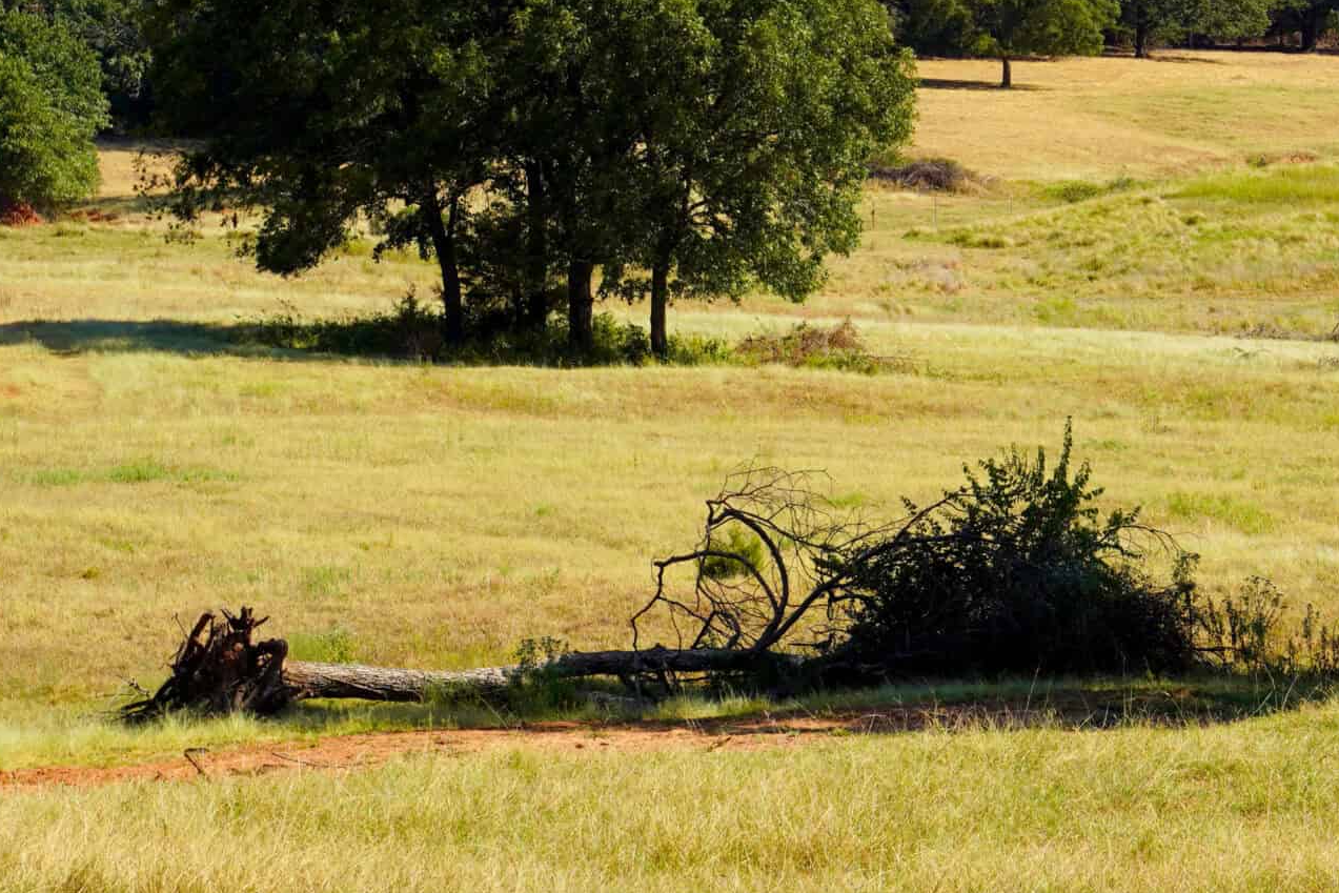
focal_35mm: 190
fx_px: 7067
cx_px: 1215
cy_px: 270
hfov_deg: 10.8
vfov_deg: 7.2
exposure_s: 1/200
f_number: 9
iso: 100
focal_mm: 63
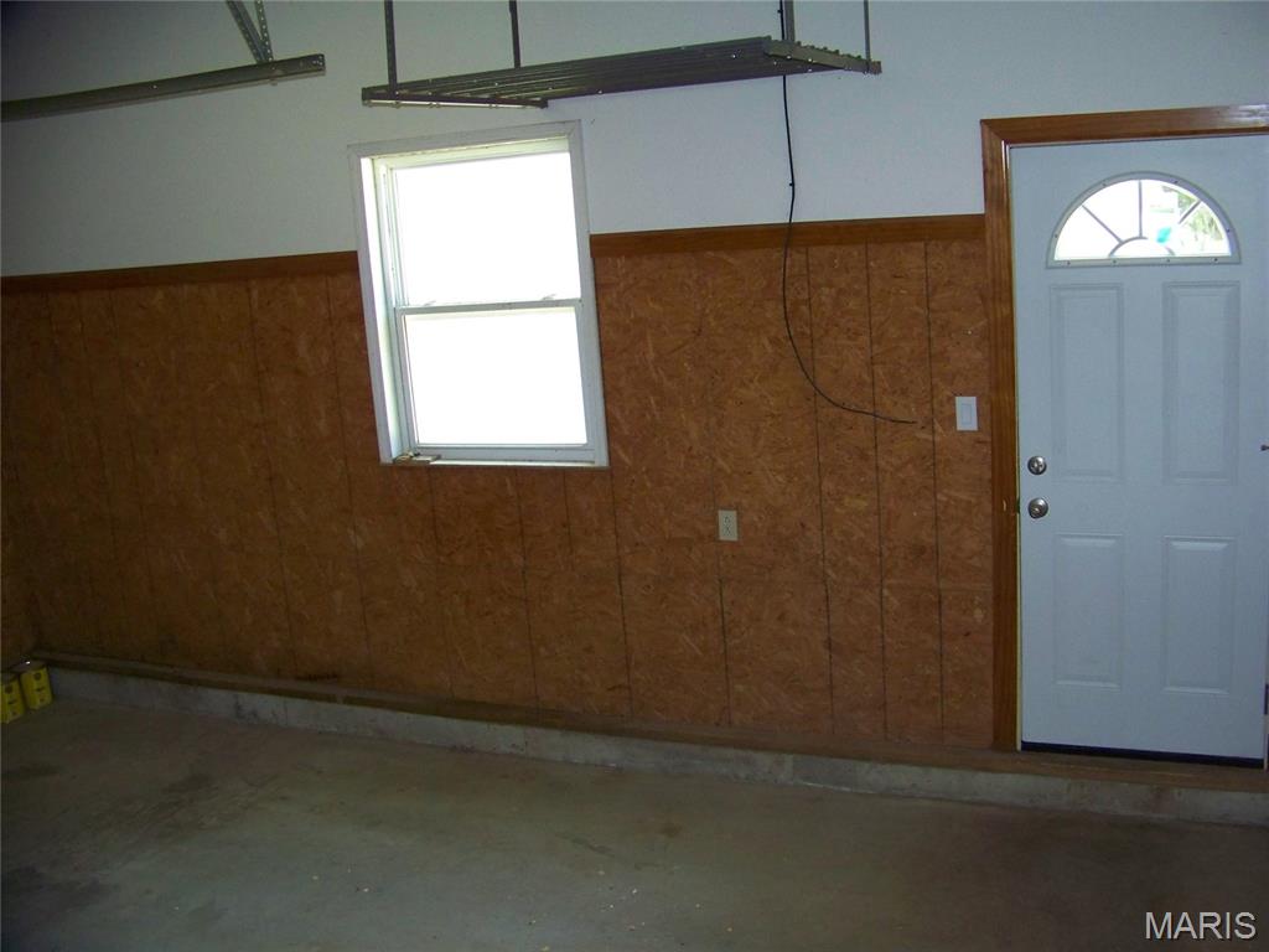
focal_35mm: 36
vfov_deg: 39.7
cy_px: 476
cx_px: 634
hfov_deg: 51.4
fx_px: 1320
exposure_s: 1/30
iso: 200
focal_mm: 5.85
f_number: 2.8
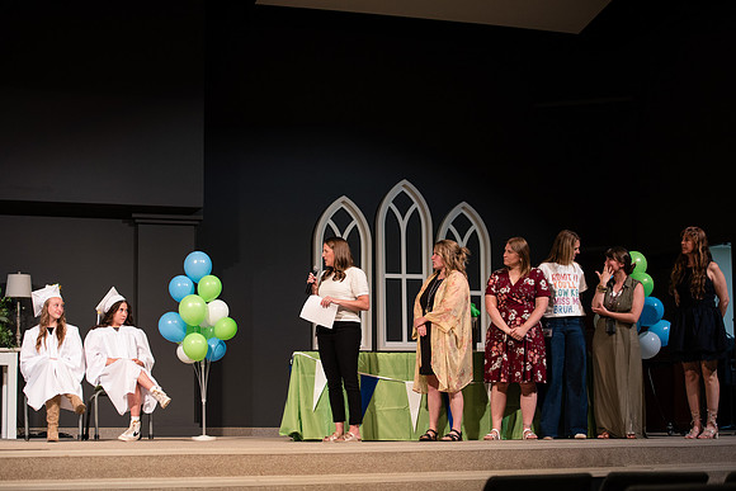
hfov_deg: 28.1
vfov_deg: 19.0
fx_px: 1470
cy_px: 245
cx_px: 362
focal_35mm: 72
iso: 800
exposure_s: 1/250
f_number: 2.8
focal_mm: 70
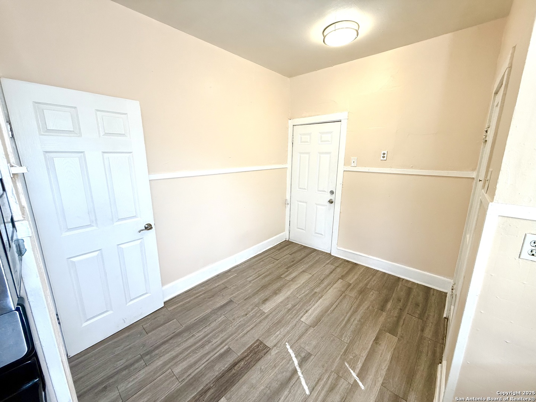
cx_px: 268
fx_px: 217
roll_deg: -0.6
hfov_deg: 102.1
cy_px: 201
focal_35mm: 14
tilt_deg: -12.4
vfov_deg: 85.7
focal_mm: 2.22
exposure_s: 1/120
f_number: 2.2
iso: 125
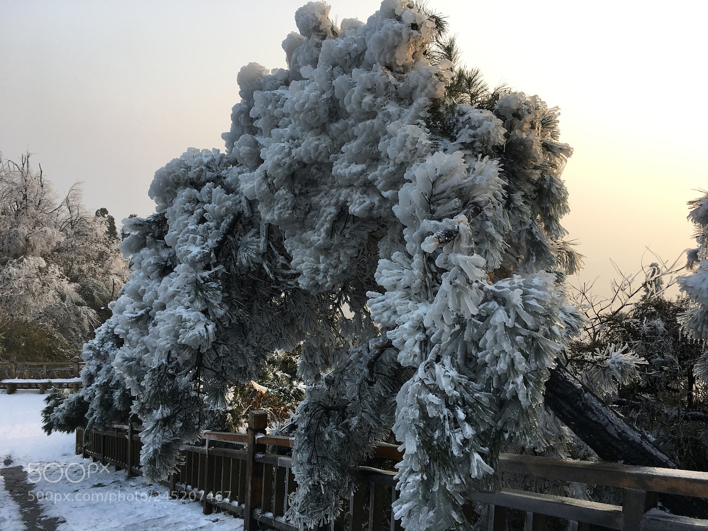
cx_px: 354
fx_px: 593
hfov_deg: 61.7
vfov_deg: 48.2
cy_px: 266
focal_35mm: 29
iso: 25
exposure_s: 1/349
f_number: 2.2
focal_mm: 4.15
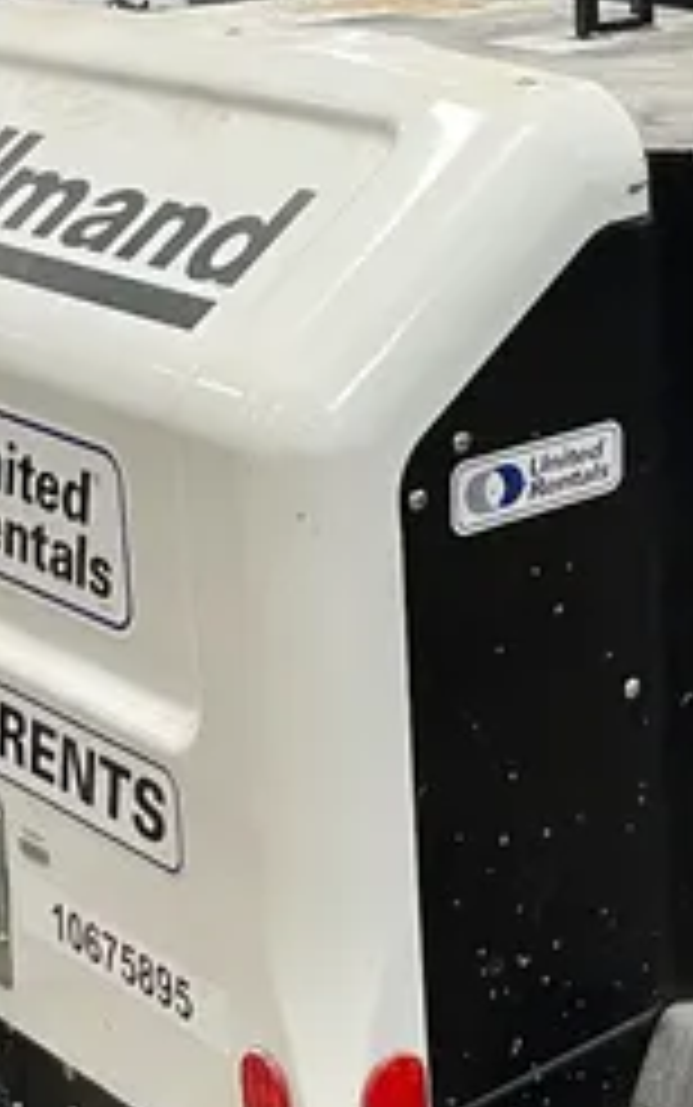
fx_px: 2475
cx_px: 814
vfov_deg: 24.6
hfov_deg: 15.4
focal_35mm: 82
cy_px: 160
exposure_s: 1/60
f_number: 1.6
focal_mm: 5.1
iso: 250
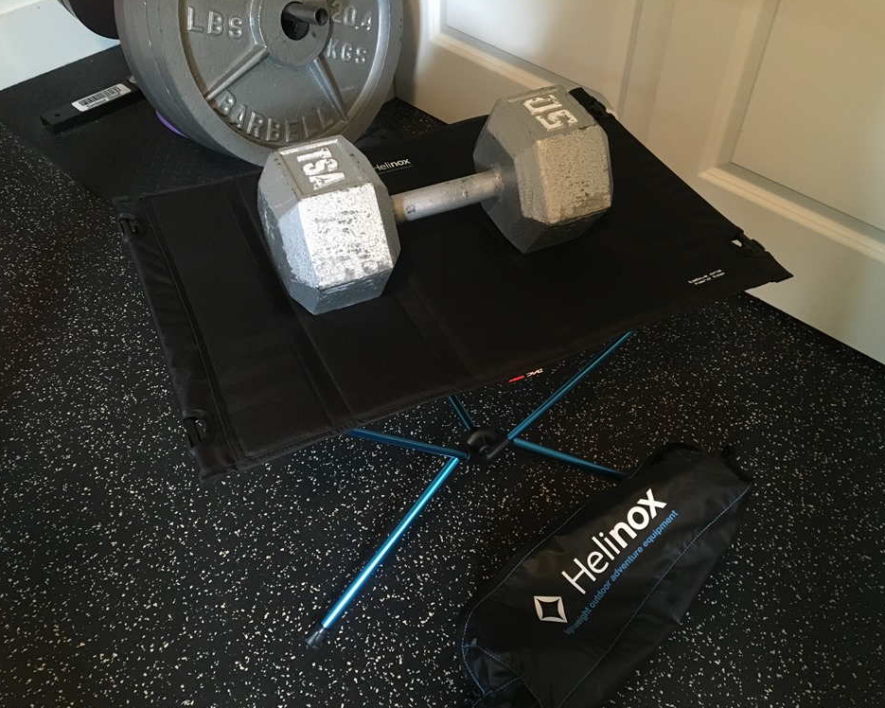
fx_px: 812
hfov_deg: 57.2
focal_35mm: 31
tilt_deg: -48.2
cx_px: 449
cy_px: 359
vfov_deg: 47.1
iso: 400
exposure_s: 1/15
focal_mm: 4.15
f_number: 2.2
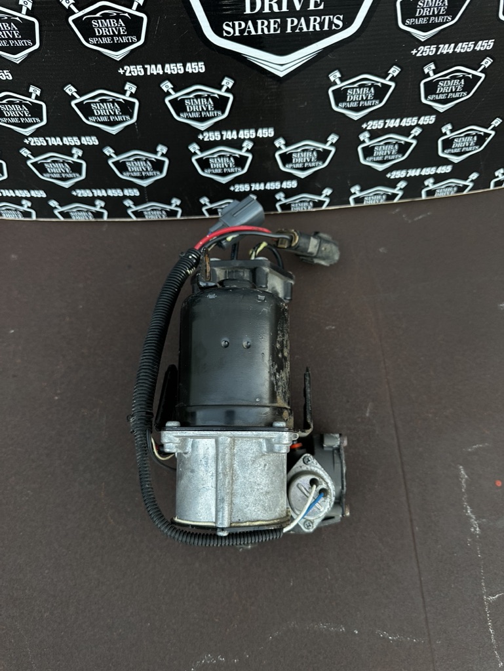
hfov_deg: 56.9
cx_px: 252
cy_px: 336
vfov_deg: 71.6
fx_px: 466
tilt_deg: -76.6
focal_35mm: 24
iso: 250
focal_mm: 6.86
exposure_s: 1/83
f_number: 1.78
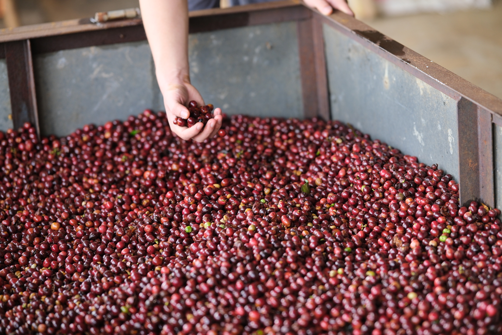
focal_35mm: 113
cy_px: 168
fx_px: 1576
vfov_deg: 12.1
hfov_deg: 18.1
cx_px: 251
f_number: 1.8
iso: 400
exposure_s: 1/500
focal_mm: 75
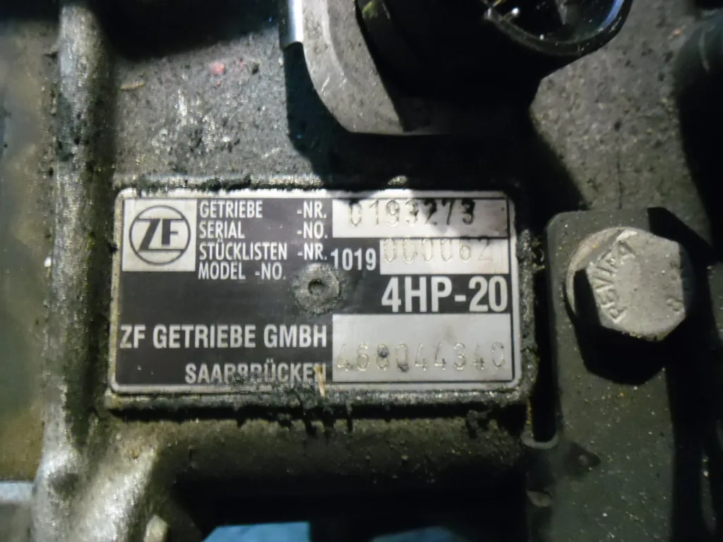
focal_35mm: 27
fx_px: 564
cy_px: 271
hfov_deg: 65.3
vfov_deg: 51.4
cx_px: 362
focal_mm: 4.9
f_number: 3.5
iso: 800
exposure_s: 1/8
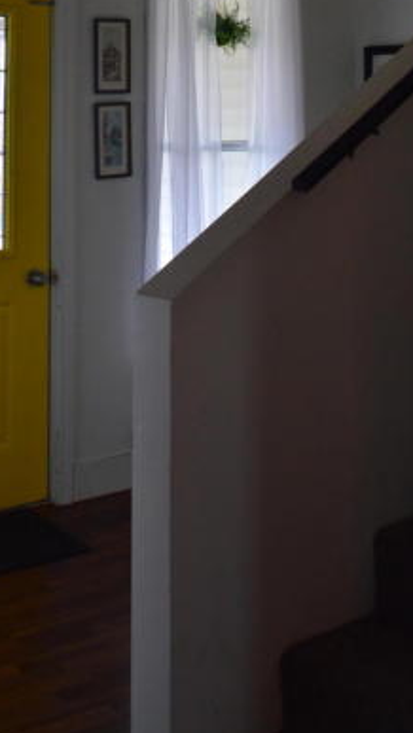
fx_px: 1089
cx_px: 189
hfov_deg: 21.5
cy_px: 31
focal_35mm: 56
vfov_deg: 34.4
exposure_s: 1/30
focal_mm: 18
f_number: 7.1
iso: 400
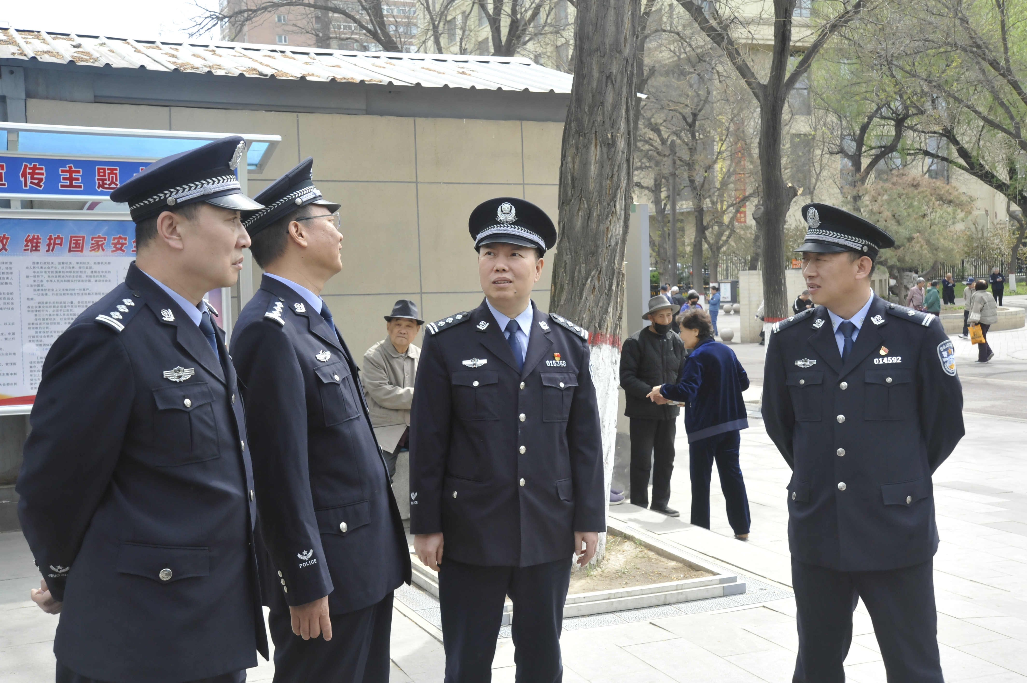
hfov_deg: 46.4
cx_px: 514
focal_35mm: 42
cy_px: 342
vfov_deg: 31.9
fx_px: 1197
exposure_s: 1/500
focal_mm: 42
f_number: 10
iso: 2000
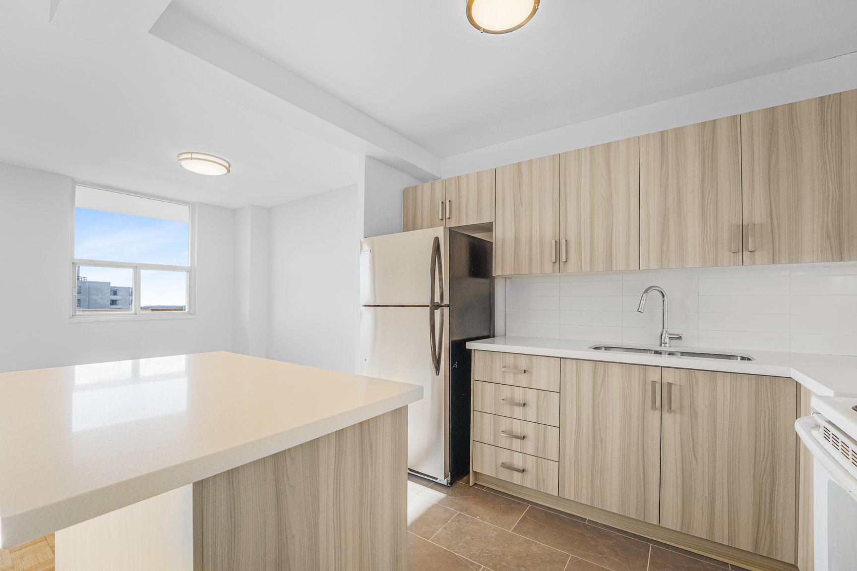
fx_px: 333
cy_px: 286
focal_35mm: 14
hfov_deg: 104.3
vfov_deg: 81.2
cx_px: 428
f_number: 8
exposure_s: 1/15
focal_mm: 14
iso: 100
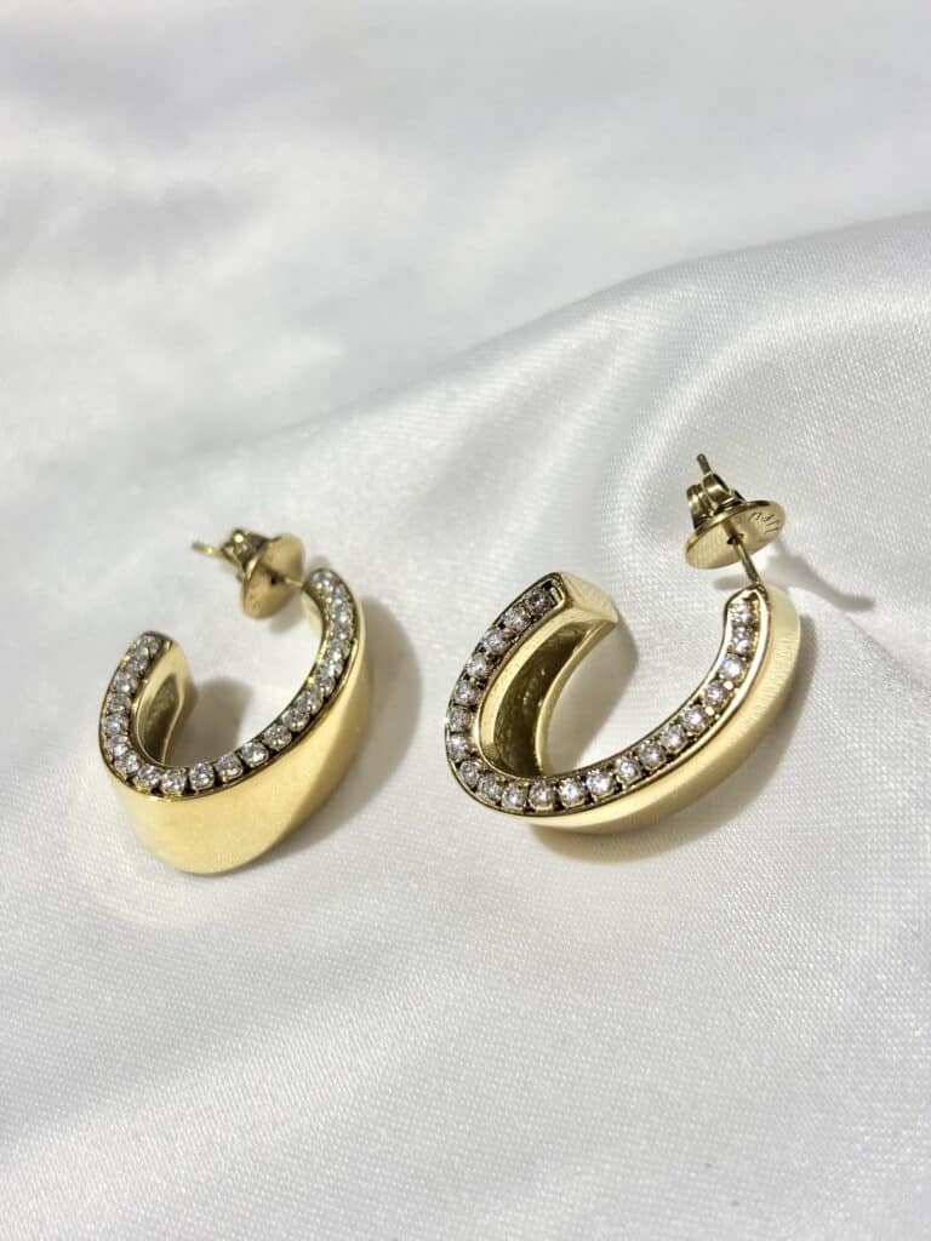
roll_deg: +14.9
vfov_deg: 36.8
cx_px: 466
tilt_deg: -43.3
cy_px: 620
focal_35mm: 52
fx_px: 1865
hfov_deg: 28.0
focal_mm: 5.96
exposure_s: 1/335
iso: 32
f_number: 1.6
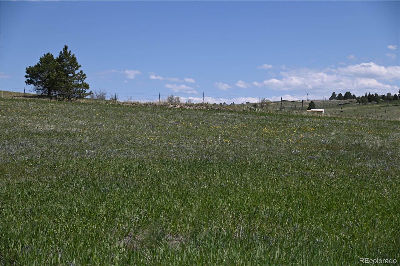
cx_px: 200
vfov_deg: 17.5
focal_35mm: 78
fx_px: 866
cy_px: 133
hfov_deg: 26.0
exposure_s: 1/640
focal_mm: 78
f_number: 7.1
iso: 100
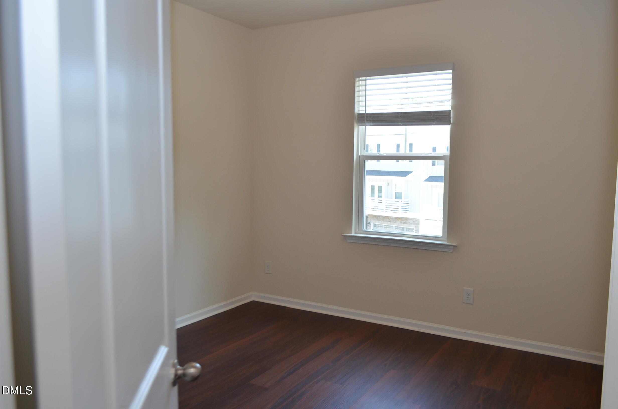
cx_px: 309
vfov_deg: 43.4
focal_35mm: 30
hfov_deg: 62.0
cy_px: 204
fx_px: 514
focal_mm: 20
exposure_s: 1/100
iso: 400
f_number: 5
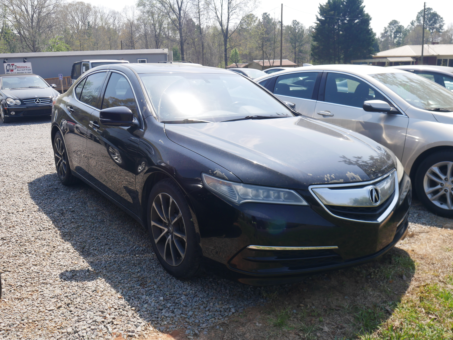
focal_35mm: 32
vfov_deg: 44.2
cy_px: 170
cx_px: 226
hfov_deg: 56.8
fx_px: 419
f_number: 7.1
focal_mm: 16
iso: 200
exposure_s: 1/400
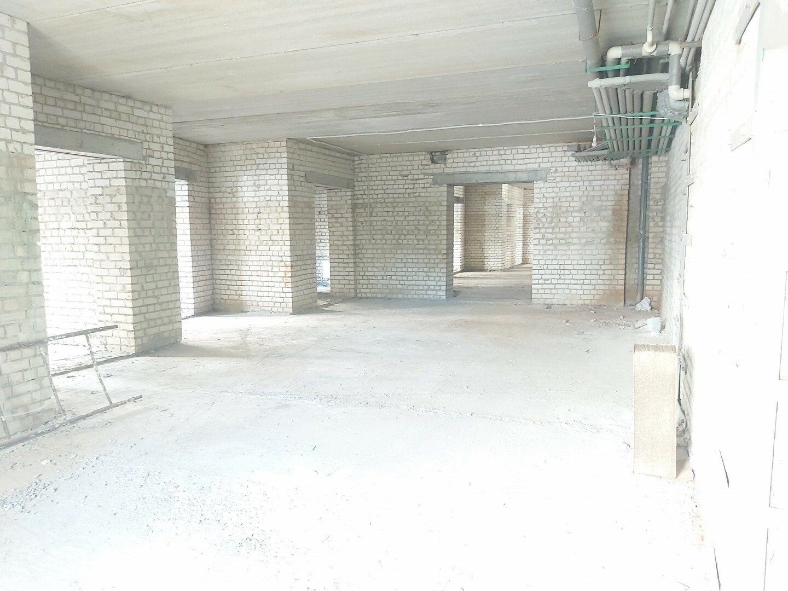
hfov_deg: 67.3
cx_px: 394
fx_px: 592
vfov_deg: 53.1
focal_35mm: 26
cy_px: 296
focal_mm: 3.92
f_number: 1.7
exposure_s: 1/15
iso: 400
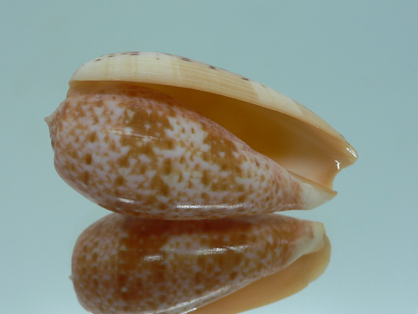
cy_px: 148
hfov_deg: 43.8
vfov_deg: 33.6
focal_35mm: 43
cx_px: 187
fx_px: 519
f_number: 2.8
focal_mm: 4.6
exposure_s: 1/60
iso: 80
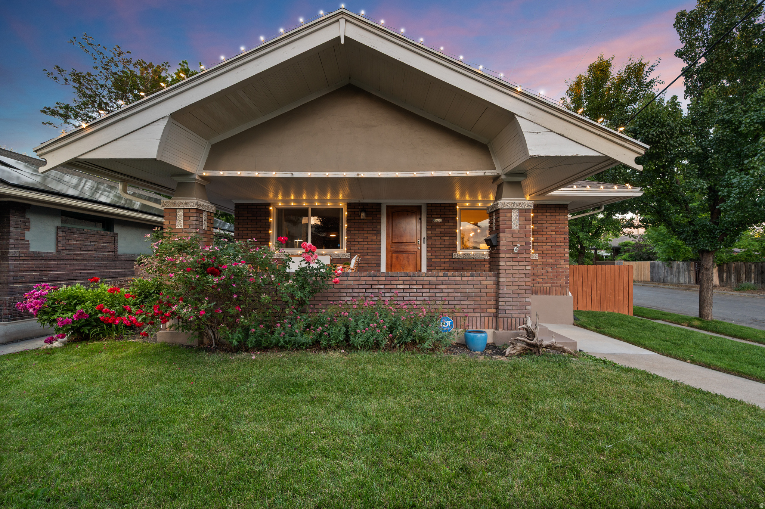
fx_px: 297
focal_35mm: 14
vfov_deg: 81.1
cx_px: 382
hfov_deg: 104.3
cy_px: 254
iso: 500
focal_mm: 14
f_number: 7.1
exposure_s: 1/20
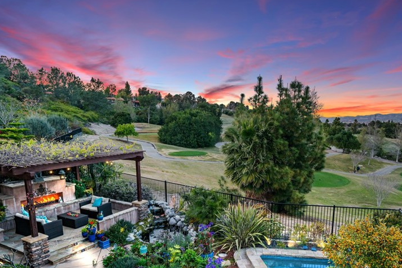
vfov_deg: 54.3
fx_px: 257
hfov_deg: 75.4
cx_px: 238
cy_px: 171
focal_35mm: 23
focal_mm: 16
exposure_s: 1/10
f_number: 8
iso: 250
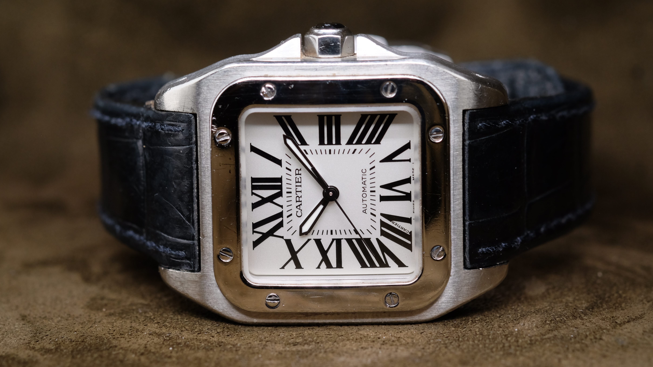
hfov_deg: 22.5
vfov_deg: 12.7
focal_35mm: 95
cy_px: 172
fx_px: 1645
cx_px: 325
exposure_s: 1/45
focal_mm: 60
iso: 800
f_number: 5.6
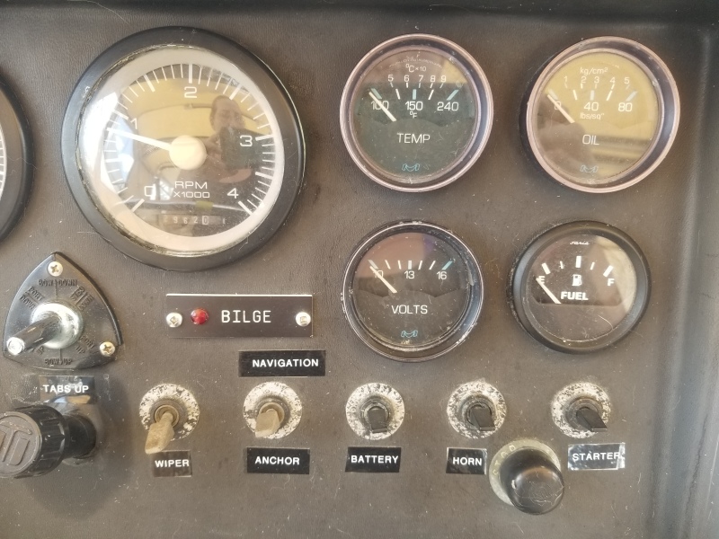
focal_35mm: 26
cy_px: 270
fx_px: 540
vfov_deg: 53.1
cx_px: 360
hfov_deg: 67.3
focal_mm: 4.25
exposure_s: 1/100
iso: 100
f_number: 1.7
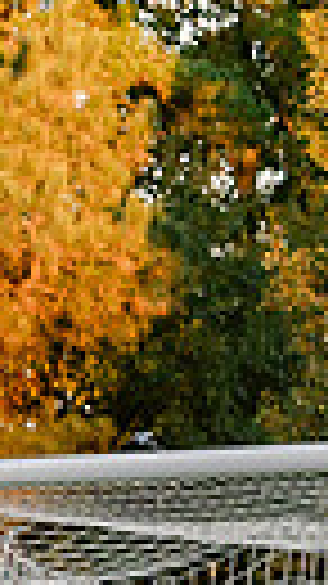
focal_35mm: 608
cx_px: -1545
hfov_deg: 1.9
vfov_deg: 3.5
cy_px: 866
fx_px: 9413
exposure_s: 1/250
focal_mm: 90
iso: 640
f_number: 4.5
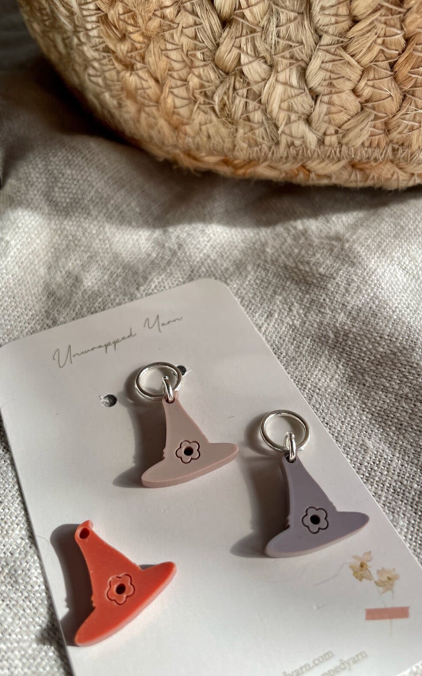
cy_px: 343
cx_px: 199
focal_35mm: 28
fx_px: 515
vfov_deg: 66.5
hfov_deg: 44.5
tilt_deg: -51.6
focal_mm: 4.2
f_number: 1.6
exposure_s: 1/1221
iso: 32
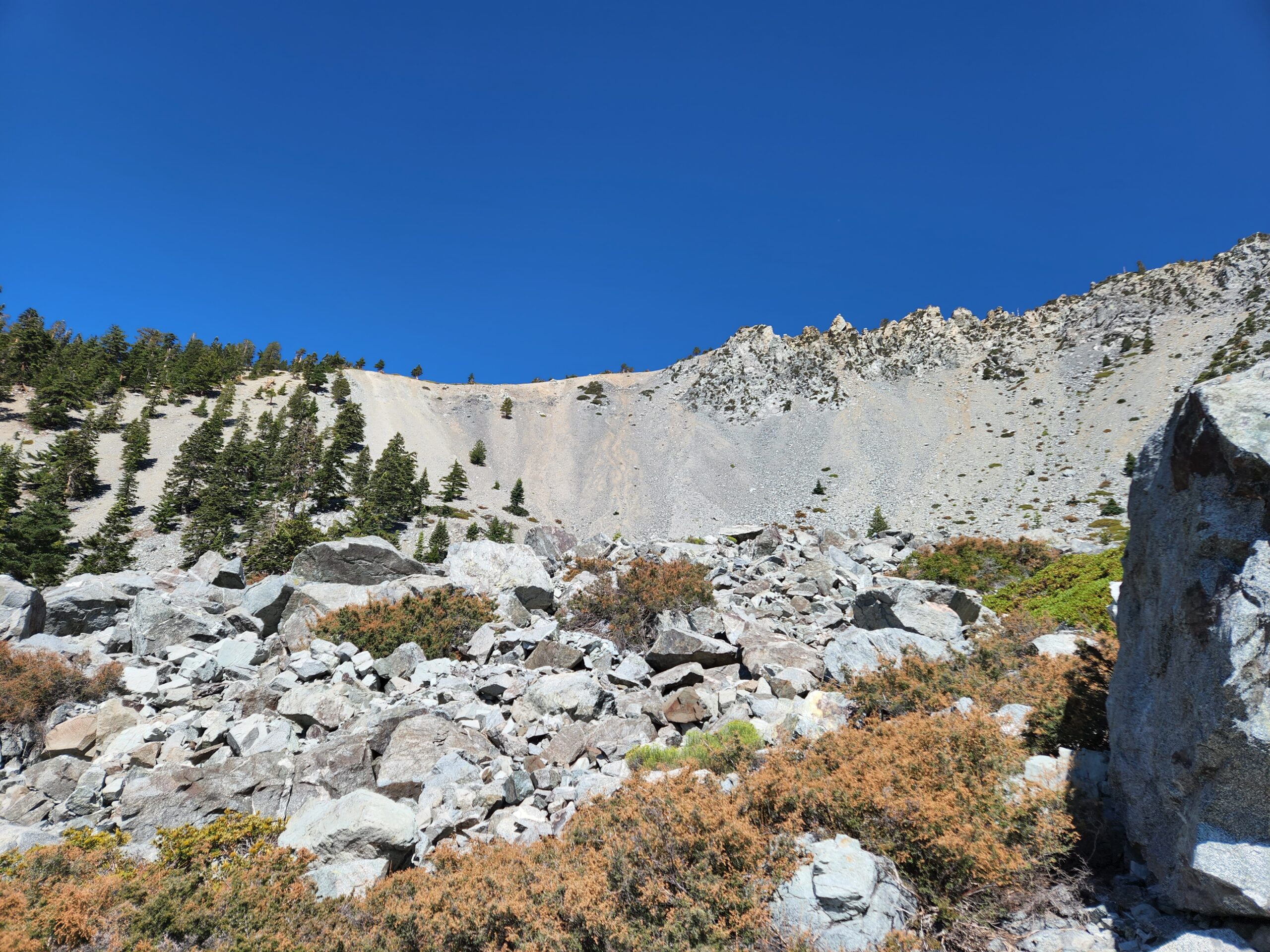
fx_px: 844
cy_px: 476
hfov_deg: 73.9
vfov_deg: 58.9
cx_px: 635
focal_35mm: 23
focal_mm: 5.4
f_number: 1.8
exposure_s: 1/1488
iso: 20
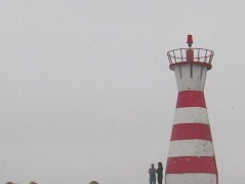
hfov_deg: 16.8
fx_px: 828
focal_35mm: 117
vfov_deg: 12.6
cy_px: 118
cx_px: 116
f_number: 4.8
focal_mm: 5.4
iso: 50
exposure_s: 1/221
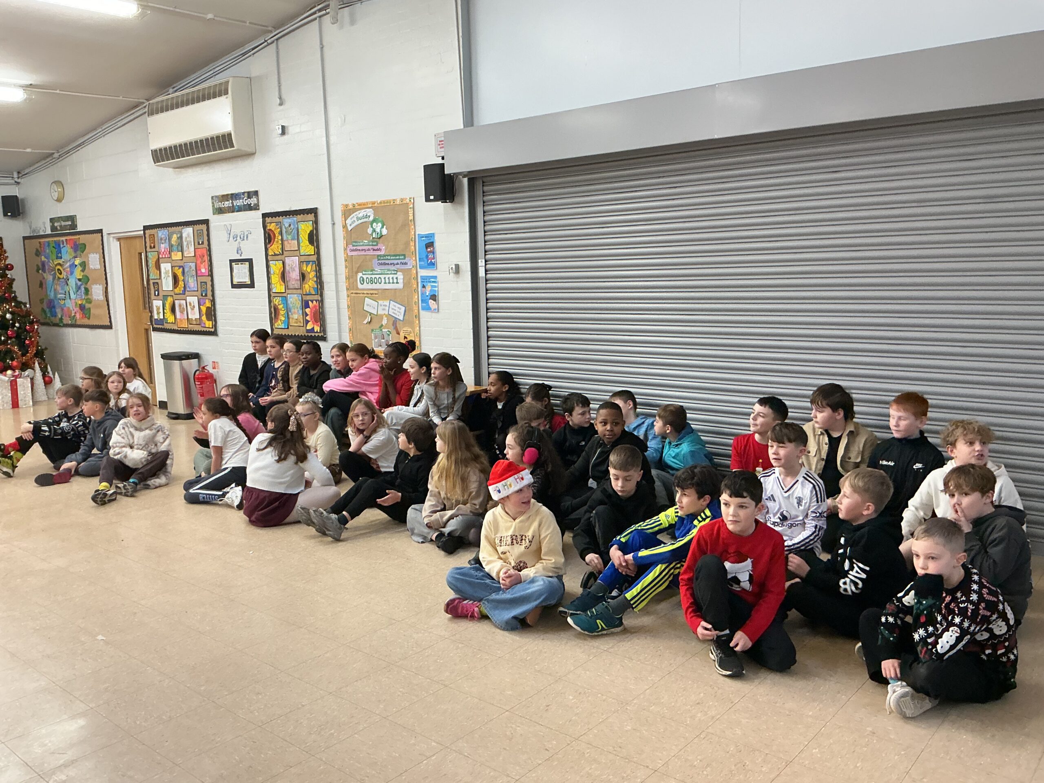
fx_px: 875
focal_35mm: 29
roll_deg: +1.8
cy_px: 392
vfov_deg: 48.2
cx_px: 522
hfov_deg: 61.7
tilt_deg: -8.4
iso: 125
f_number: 1.8
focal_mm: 3
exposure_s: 1/50
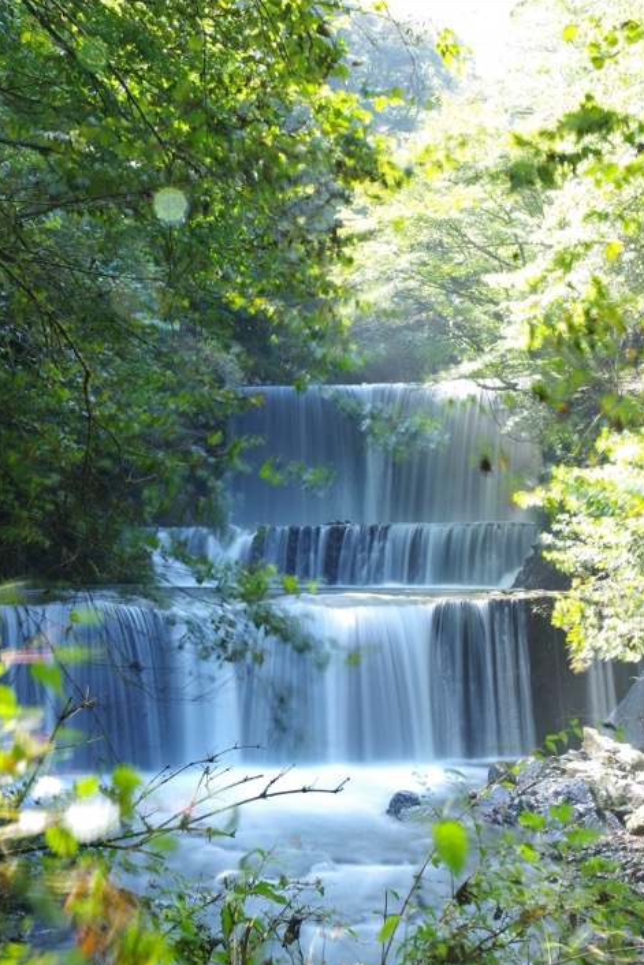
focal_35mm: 47
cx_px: 323
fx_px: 1260
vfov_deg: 41.9
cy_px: 491
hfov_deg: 28.7
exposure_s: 4
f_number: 16
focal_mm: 31
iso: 100
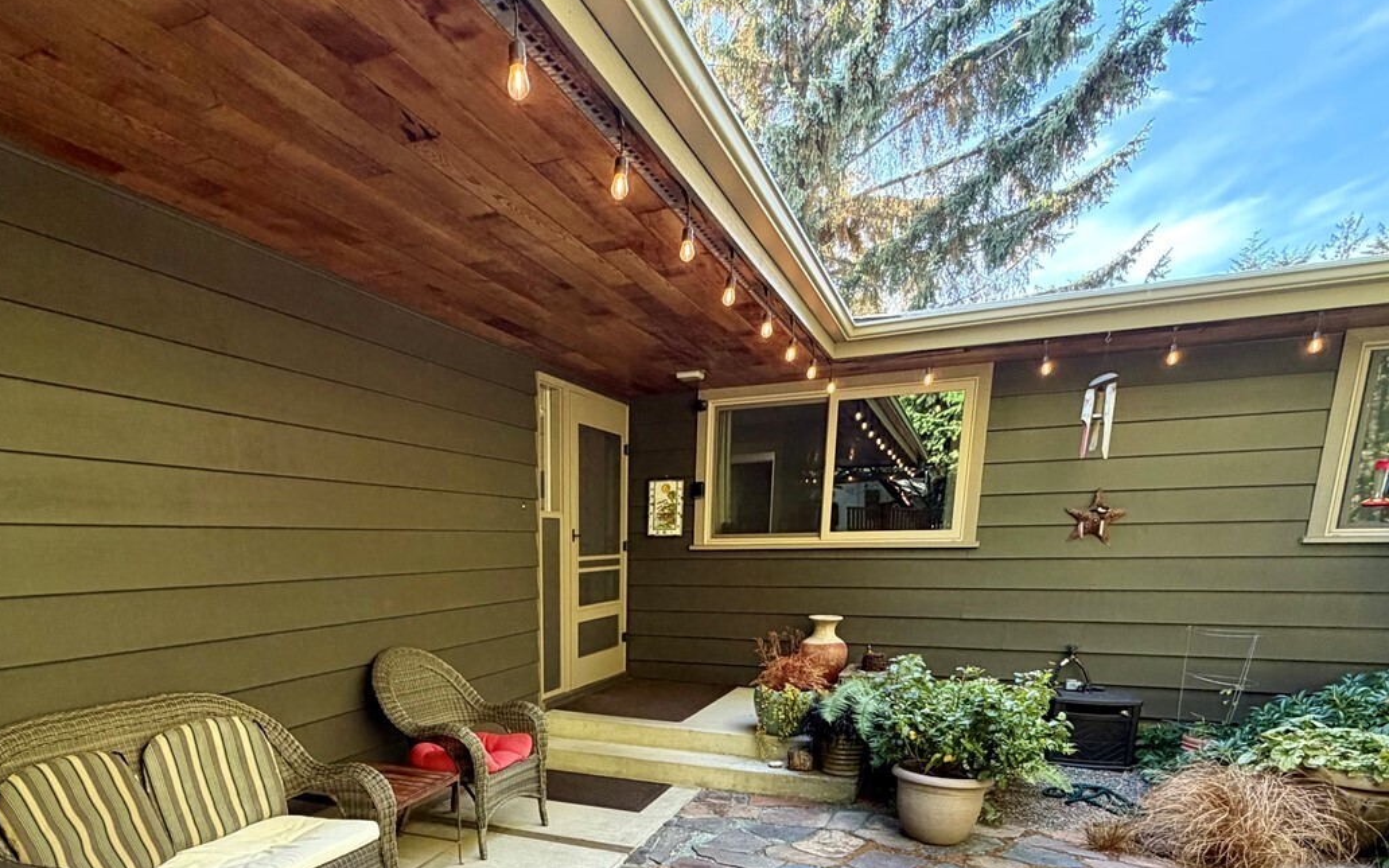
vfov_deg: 48.3
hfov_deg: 75.9
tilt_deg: -13.6
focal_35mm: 23
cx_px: 529
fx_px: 871
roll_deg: +1.0
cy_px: 755
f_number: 2.2
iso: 200
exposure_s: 1/120
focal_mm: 2.22
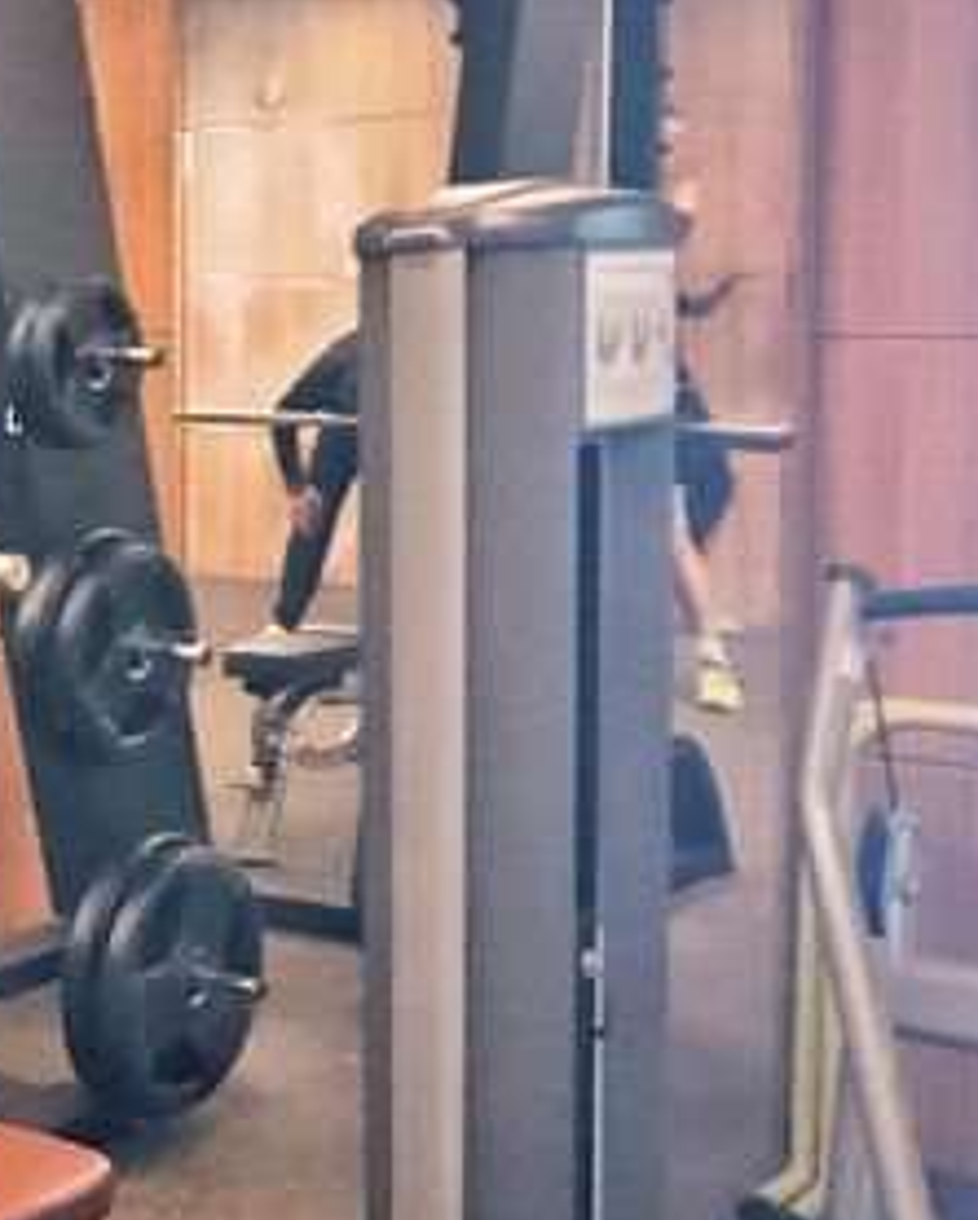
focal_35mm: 69
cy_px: 513
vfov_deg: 27.5
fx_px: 2494
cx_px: -357
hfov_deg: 20.0
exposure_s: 1/9
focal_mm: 3.99
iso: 100
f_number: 1.8
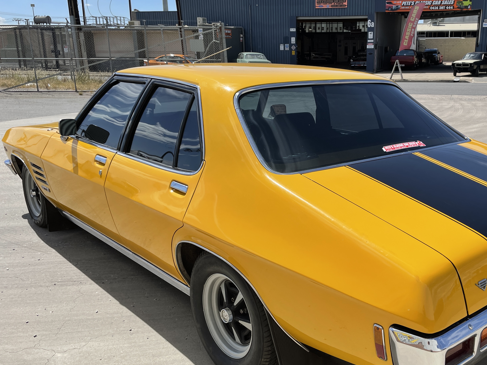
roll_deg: -0.5
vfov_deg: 39.6
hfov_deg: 50.6
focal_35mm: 36
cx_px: 315
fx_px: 506
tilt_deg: -15.4
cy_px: 197
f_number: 1.6
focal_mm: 4.2
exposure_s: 1/3861
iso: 32
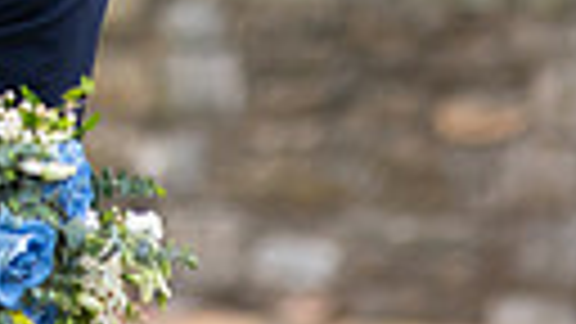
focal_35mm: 949
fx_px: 14494
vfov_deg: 1.3
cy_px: -187
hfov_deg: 2.3
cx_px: -256
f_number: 3.5
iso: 250
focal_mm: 200
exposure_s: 1/200
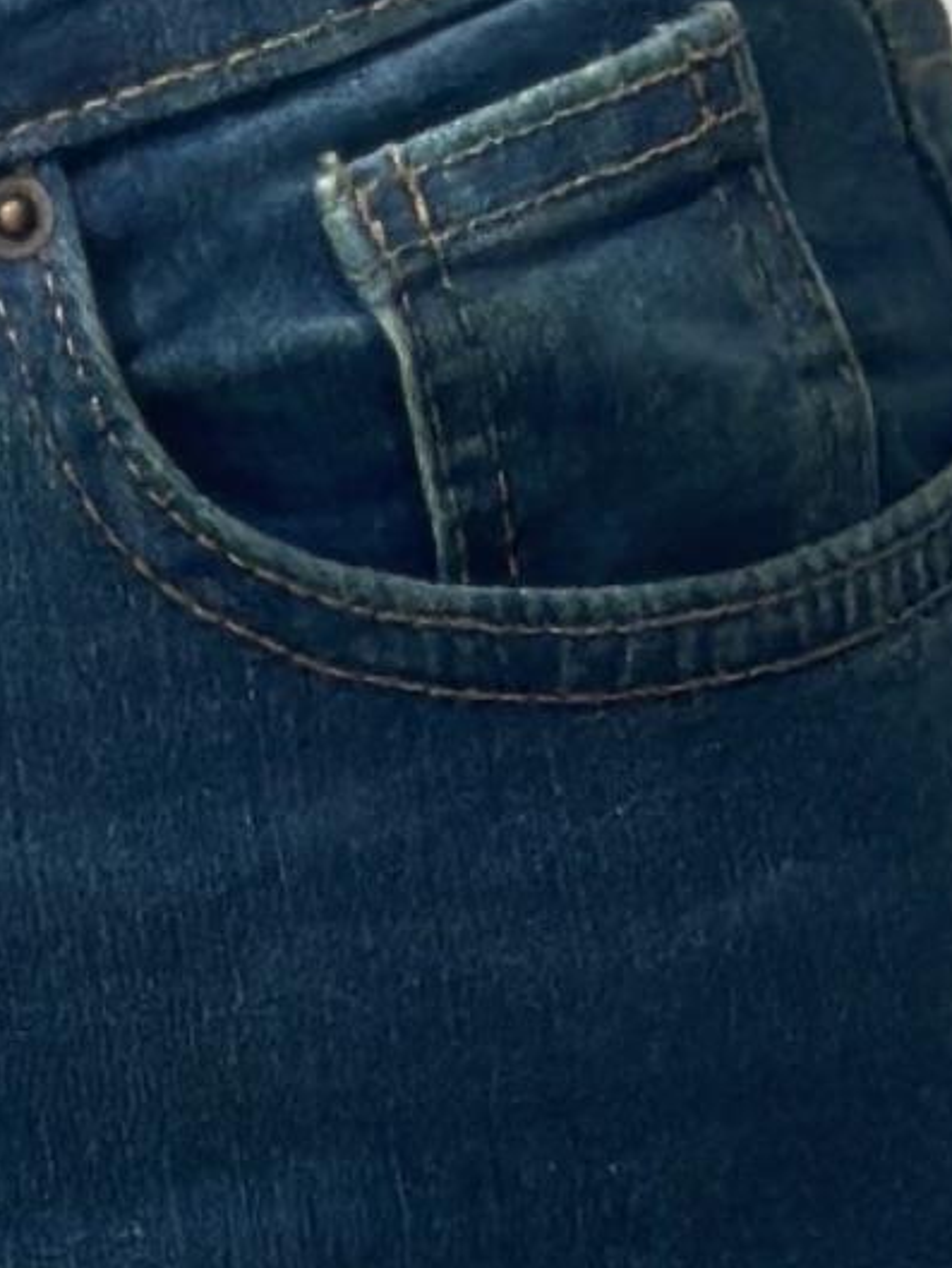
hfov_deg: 4.0
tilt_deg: -47.2
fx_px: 13415
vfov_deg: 5.1
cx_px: -1026
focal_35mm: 366
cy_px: 4037
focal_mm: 6.86
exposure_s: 1/136
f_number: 1.78
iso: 80
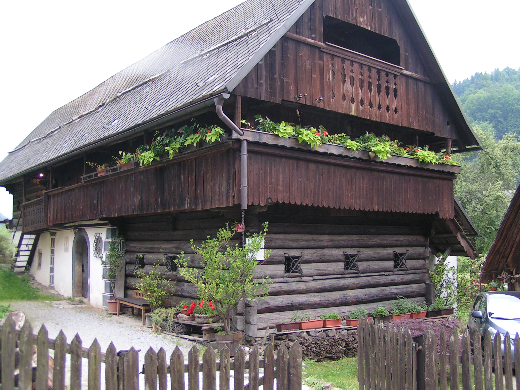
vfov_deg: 37.7
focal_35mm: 38
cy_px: 195
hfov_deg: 49.0
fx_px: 571
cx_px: 260
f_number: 3.5
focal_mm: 5.8
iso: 50
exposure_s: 1/50
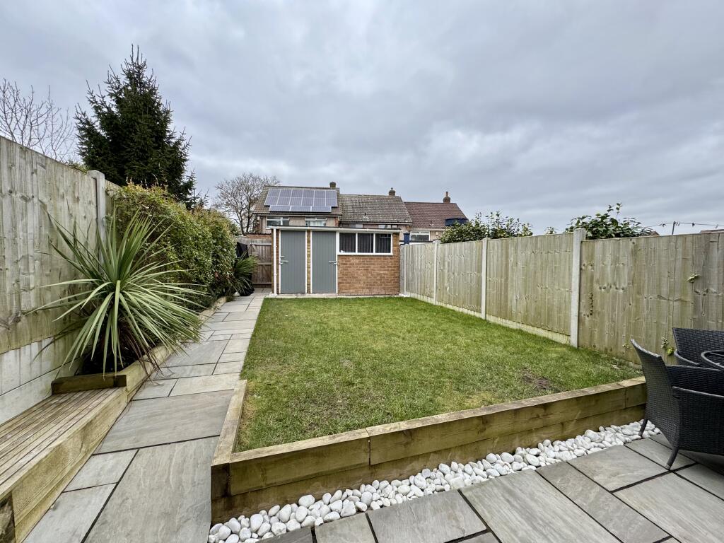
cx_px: 362
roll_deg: +0.7
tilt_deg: -0.4
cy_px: 272
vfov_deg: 85.7
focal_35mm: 14
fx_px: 293
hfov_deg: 102.1
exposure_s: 1/556
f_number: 2.2
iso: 40
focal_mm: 2.22
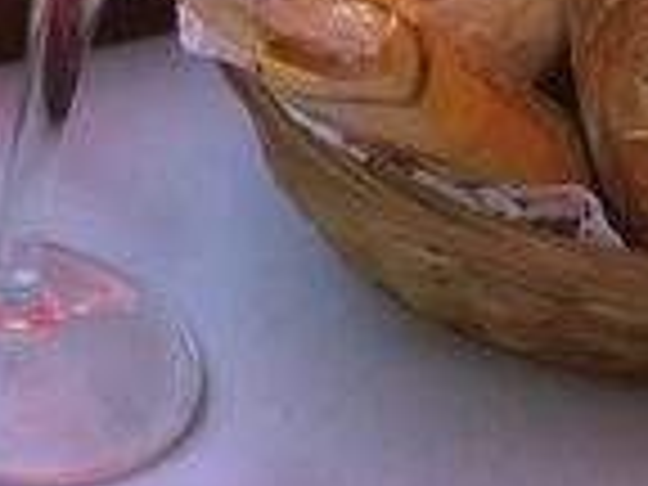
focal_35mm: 155
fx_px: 2902
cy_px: 720
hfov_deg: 11.5
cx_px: -626
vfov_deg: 9.3
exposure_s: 1/152
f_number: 2.2
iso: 25
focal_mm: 4.15
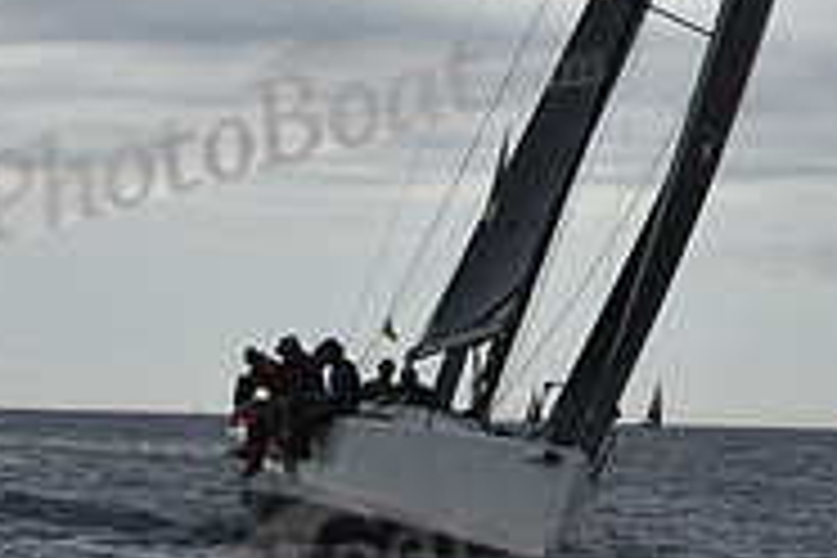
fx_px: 5068
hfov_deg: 9.4
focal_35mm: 218
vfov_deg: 6.3
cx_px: 842
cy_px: -169
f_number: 9
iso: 250
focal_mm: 70
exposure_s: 1/800
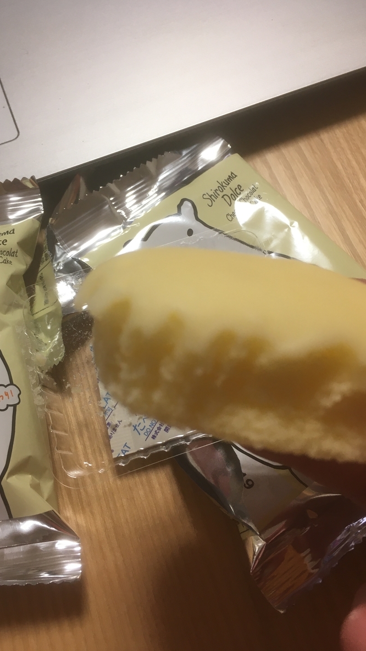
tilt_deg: -62.1
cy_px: 322
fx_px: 552
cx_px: 160
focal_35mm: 32
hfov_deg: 36.6
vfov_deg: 61.0
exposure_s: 1/30
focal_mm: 4.15
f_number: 2.2
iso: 50
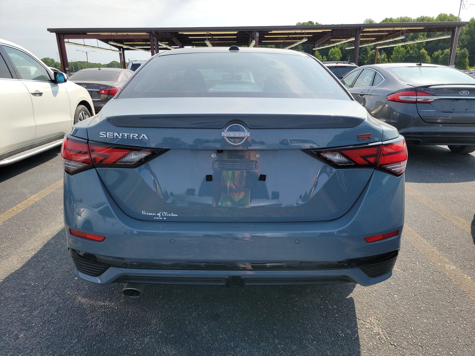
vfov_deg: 56.8
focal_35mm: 24
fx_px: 329
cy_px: 178
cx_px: 238
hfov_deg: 71.6
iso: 50
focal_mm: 6.7
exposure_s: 1/650
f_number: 1.8
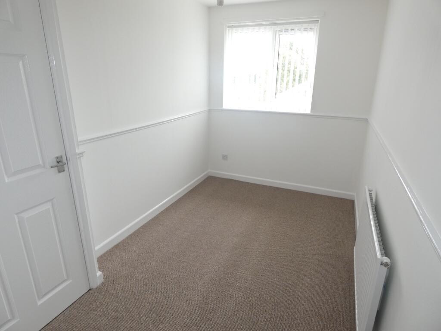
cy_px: 166
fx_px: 255
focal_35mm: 20
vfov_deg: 66.0
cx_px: 220
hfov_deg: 81.7
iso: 160
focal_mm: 3.6
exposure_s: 1/60
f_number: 2.8
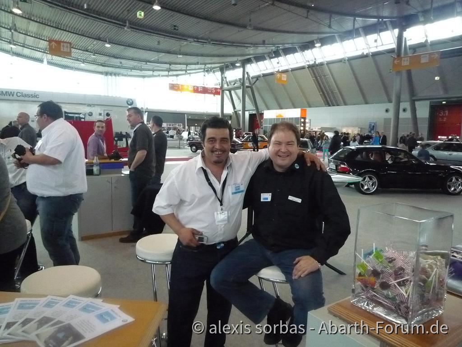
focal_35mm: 25
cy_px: 174
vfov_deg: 54.9
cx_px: 231
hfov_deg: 69.4
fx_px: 334
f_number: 2.8
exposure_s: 1/200
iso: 800
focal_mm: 4.4
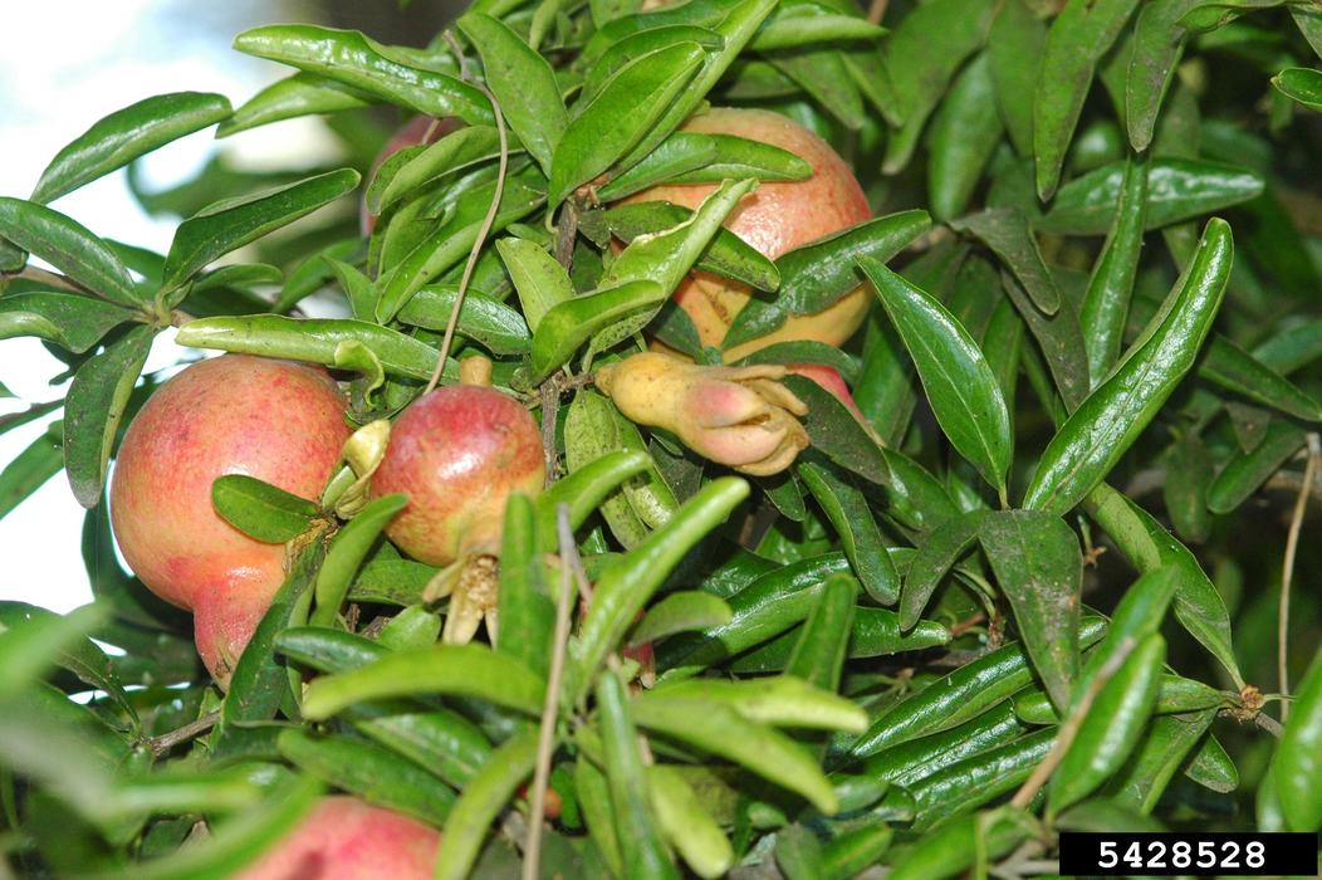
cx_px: 661
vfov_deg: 8.7
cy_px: 440
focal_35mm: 158
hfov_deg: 13.0
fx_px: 5780
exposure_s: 1/125
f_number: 8
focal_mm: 105
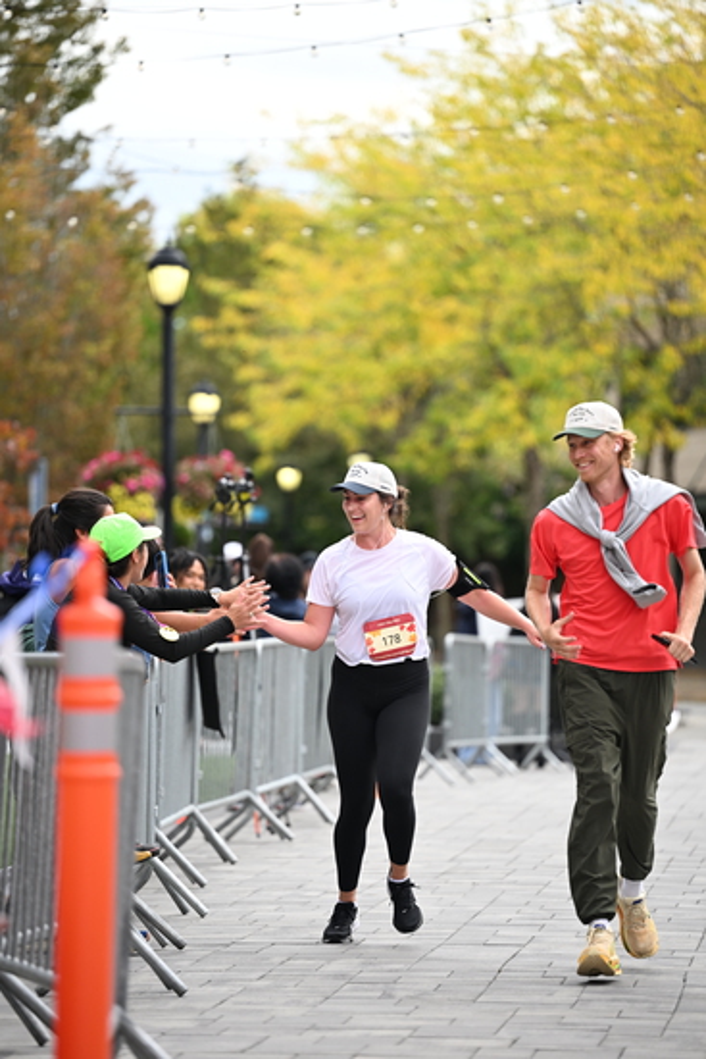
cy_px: 530
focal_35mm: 170
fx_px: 4997
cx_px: 353
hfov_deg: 8.1
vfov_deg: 12.1
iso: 640
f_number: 2.8
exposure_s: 1/2000
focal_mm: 170
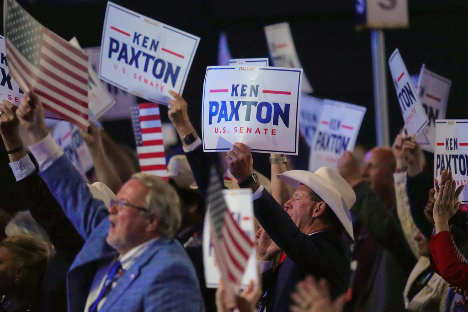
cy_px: 156
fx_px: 5198
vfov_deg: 3.4
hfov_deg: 5.2
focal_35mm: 400
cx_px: 234
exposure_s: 1/640
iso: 6400
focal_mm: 400
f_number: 2.8
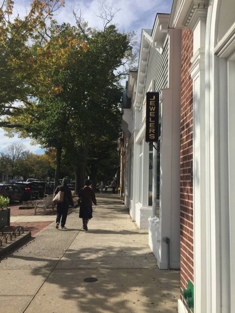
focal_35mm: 29
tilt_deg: +7.4
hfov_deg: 48.2
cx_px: 118
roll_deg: -1.2
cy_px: 156
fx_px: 262
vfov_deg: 61.7
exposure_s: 1/2825
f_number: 2.2
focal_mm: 4.15
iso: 32
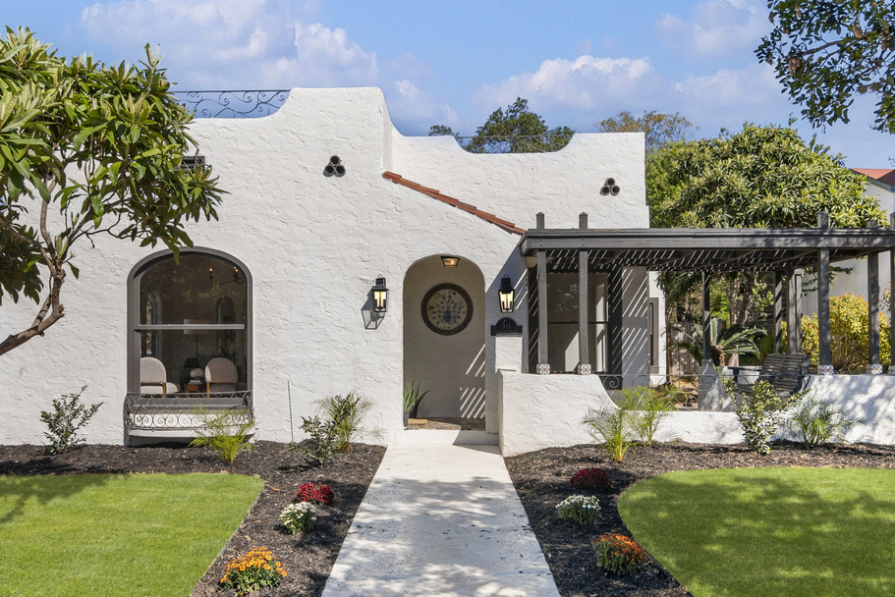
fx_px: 796
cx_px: 432
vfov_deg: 41.0
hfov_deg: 58.7
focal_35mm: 32
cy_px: 351
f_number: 8
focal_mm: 12
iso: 100
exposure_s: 1/125
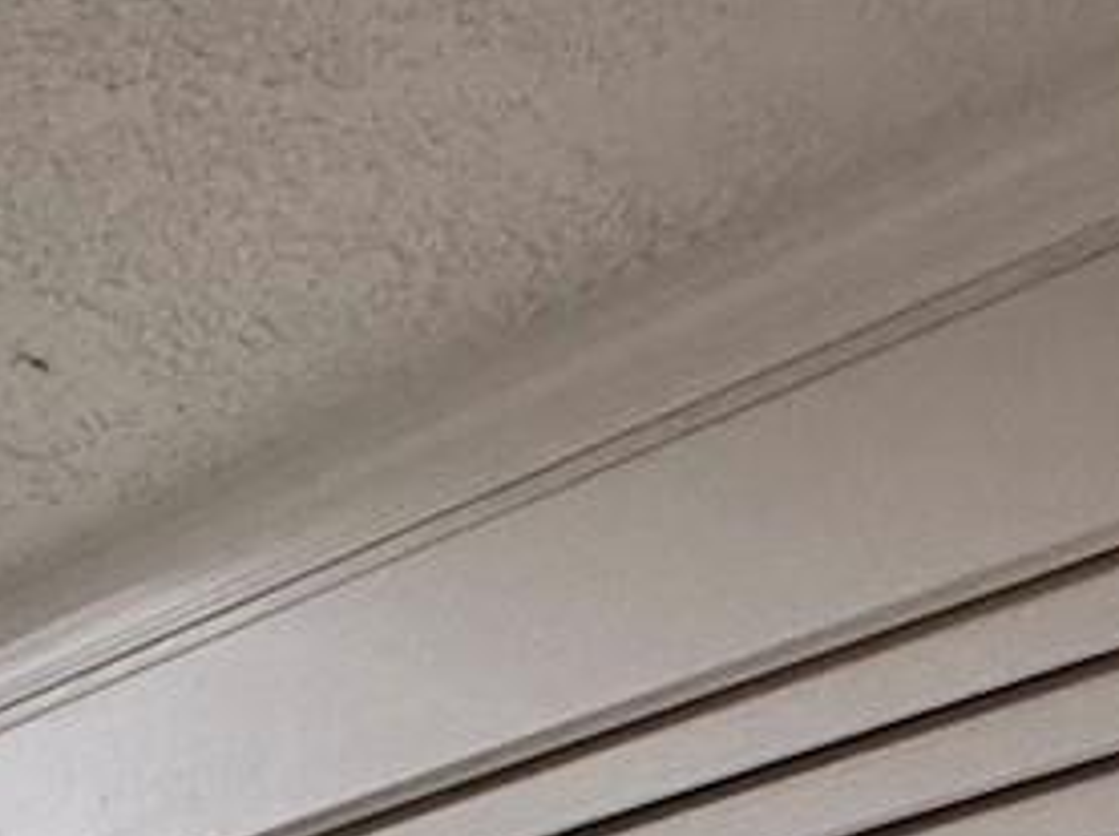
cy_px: 2185
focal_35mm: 81
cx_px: -1277
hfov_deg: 16.5
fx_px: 2615
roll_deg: -0.7
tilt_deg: -3.0
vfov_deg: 12.6
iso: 100
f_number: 2.2
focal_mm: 2.22
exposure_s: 1/120
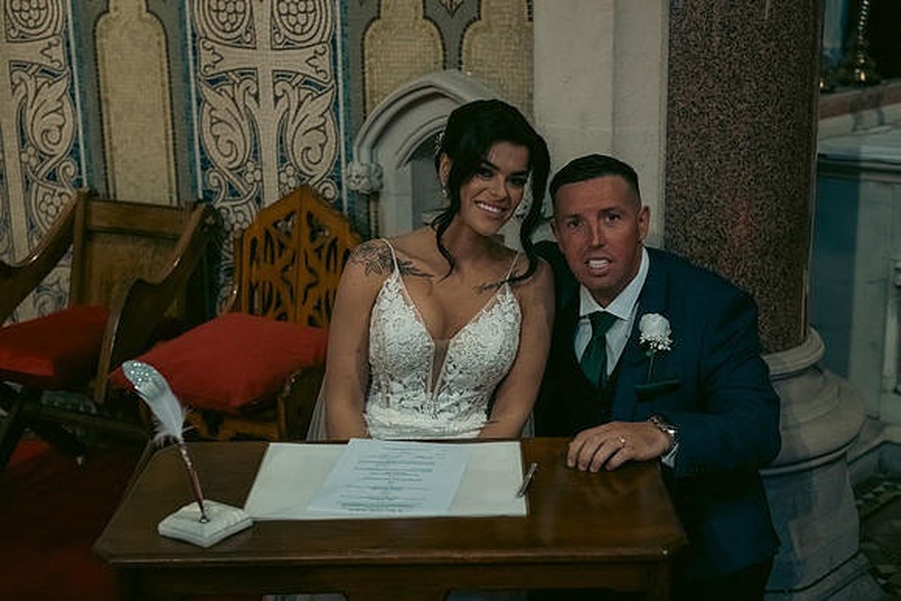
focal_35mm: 52
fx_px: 1302
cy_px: 300
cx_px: 450
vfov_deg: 26.0
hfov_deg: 38.2
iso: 1000
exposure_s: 1/160
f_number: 3.5
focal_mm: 52
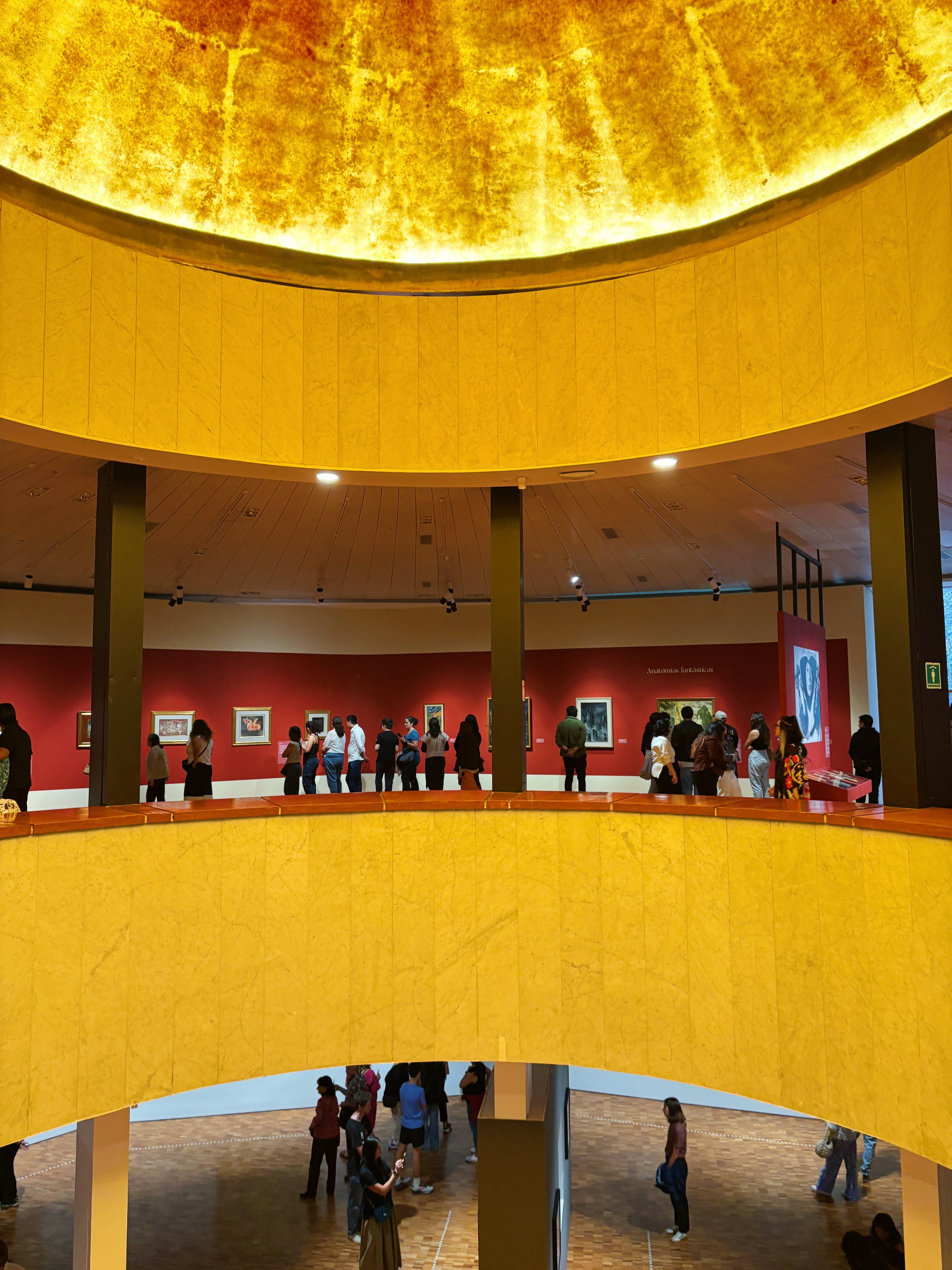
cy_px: 635
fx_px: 953
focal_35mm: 26
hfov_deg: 53.1
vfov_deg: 67.3
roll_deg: +0.4
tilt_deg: +6.9
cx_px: 476
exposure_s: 1/71
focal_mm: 5.96
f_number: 1.6
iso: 125
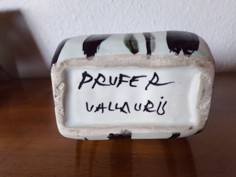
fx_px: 164
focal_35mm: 24
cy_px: 88
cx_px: 118
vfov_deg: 56.8
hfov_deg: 71.6
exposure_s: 1/17
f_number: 3
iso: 354
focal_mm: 4.3
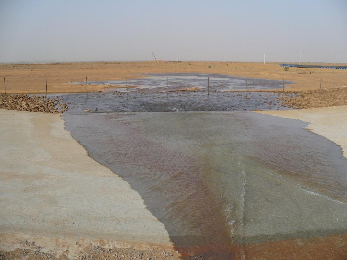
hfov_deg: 50.1
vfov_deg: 38.7
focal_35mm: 37
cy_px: 130
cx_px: 174
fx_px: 371
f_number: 8
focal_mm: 6.1
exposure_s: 1/200
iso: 100
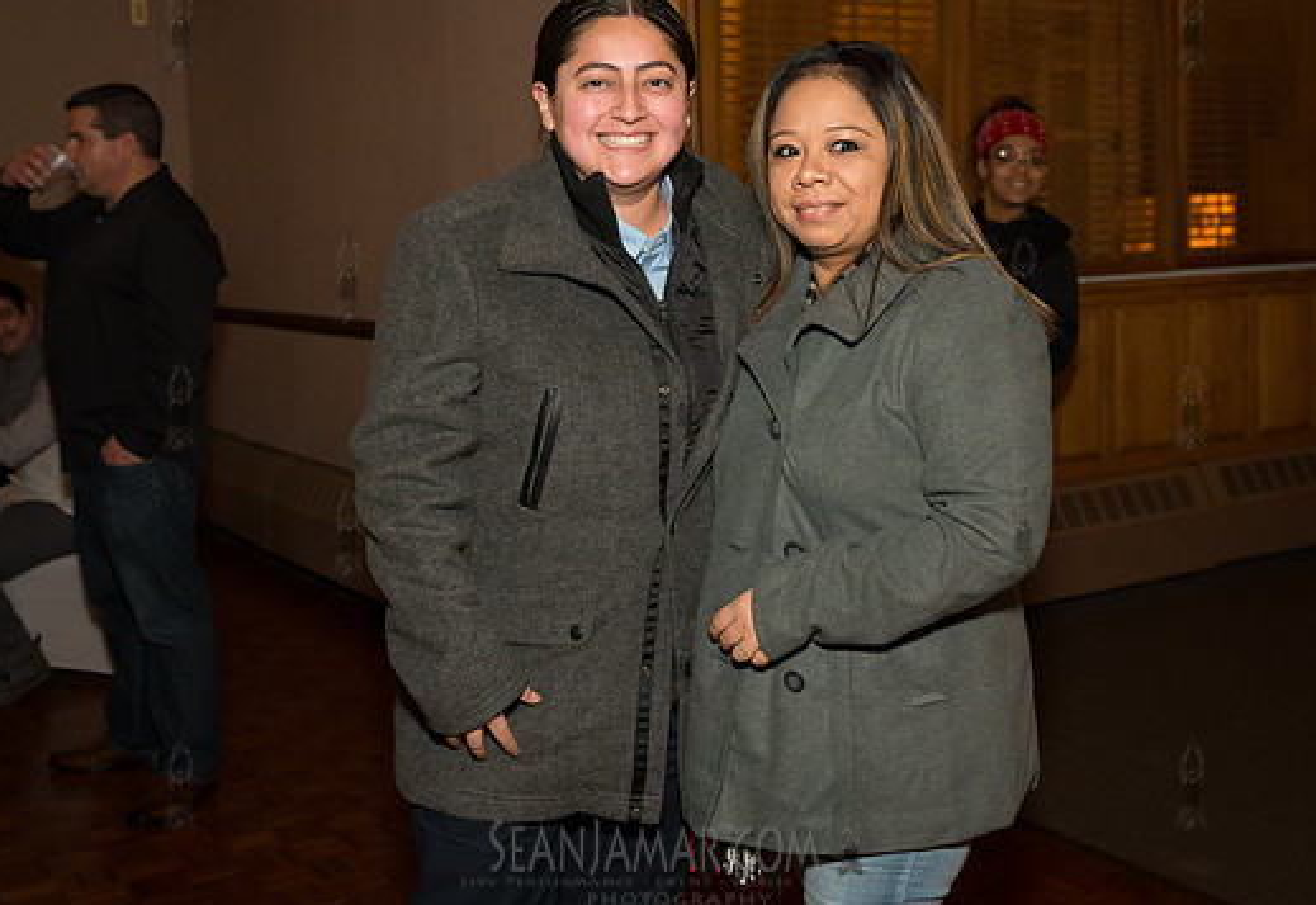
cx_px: 649
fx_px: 1698
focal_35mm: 46
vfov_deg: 29.8
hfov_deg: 42.4
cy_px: 350
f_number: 4.5
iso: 1600
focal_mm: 32
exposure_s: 1/320
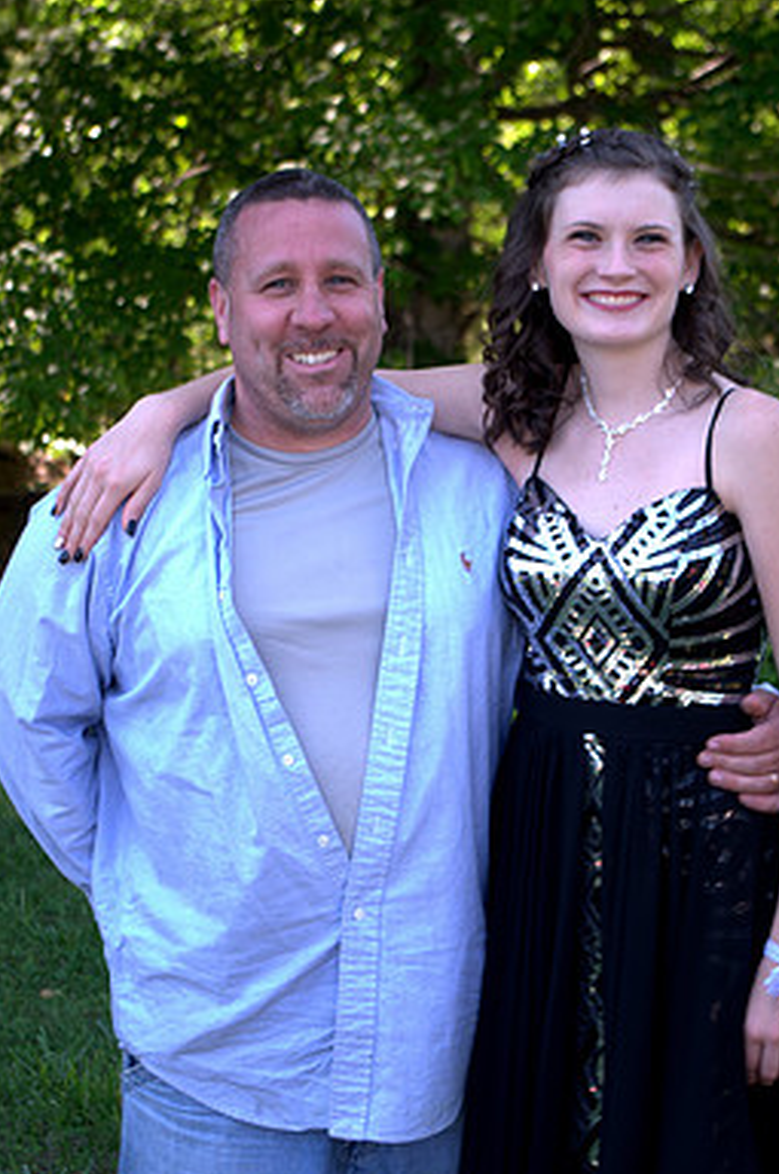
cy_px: 685
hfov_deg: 14.2
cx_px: 422
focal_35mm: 96
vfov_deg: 21.2
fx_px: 3124
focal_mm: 55
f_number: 5.6
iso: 100
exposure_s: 1/25
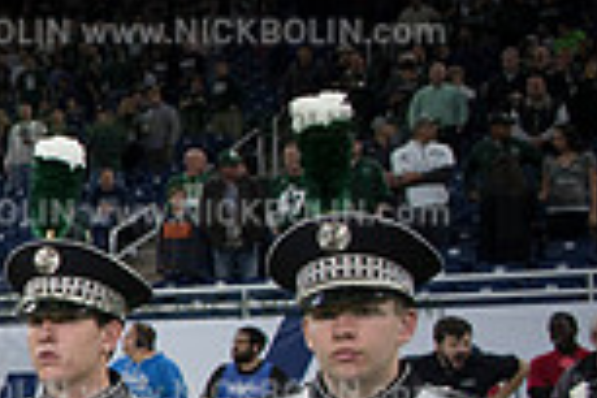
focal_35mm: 91
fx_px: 1509
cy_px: 396
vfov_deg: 14.8
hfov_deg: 18.0
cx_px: -468
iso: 1250
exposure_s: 1/1250
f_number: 2.8
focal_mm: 24
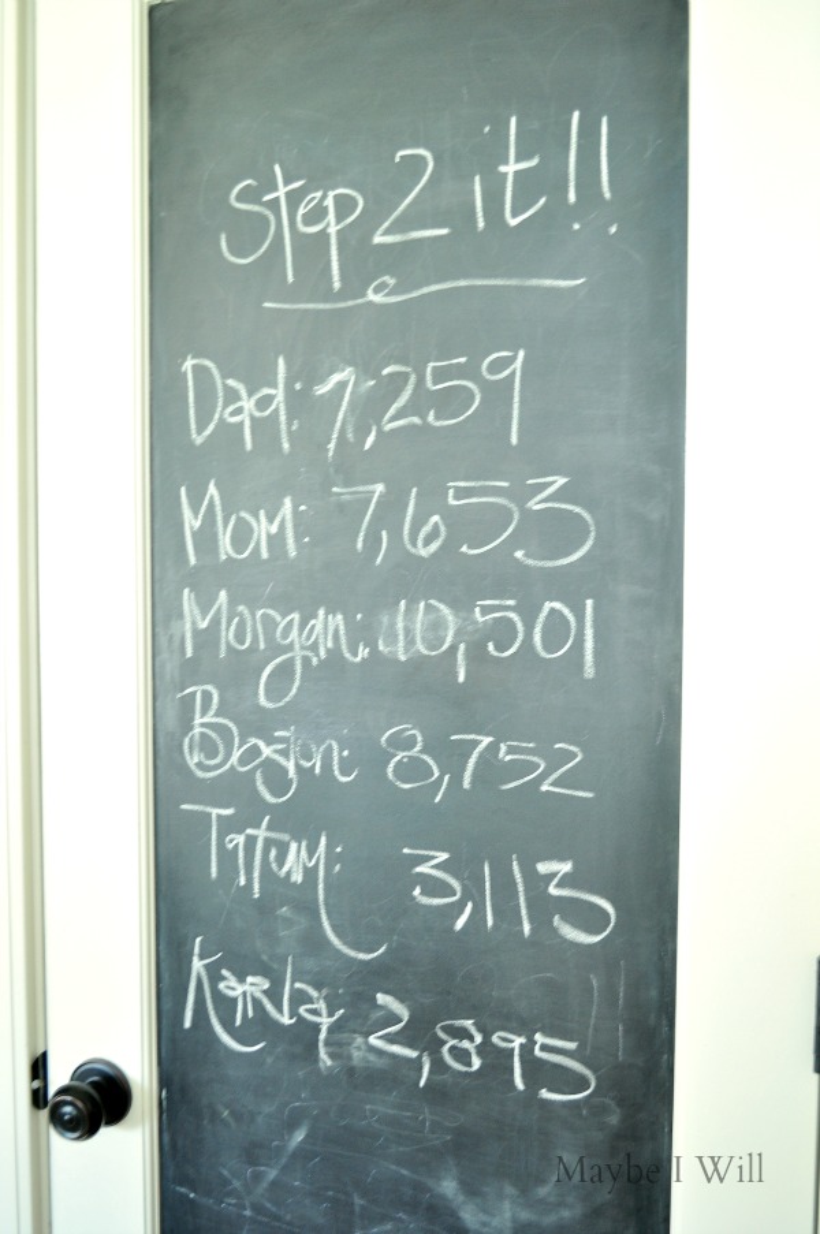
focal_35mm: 39
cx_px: 410
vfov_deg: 49.6
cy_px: 617
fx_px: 1335
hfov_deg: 34.1
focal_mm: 26
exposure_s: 1/4
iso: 400
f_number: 4.2
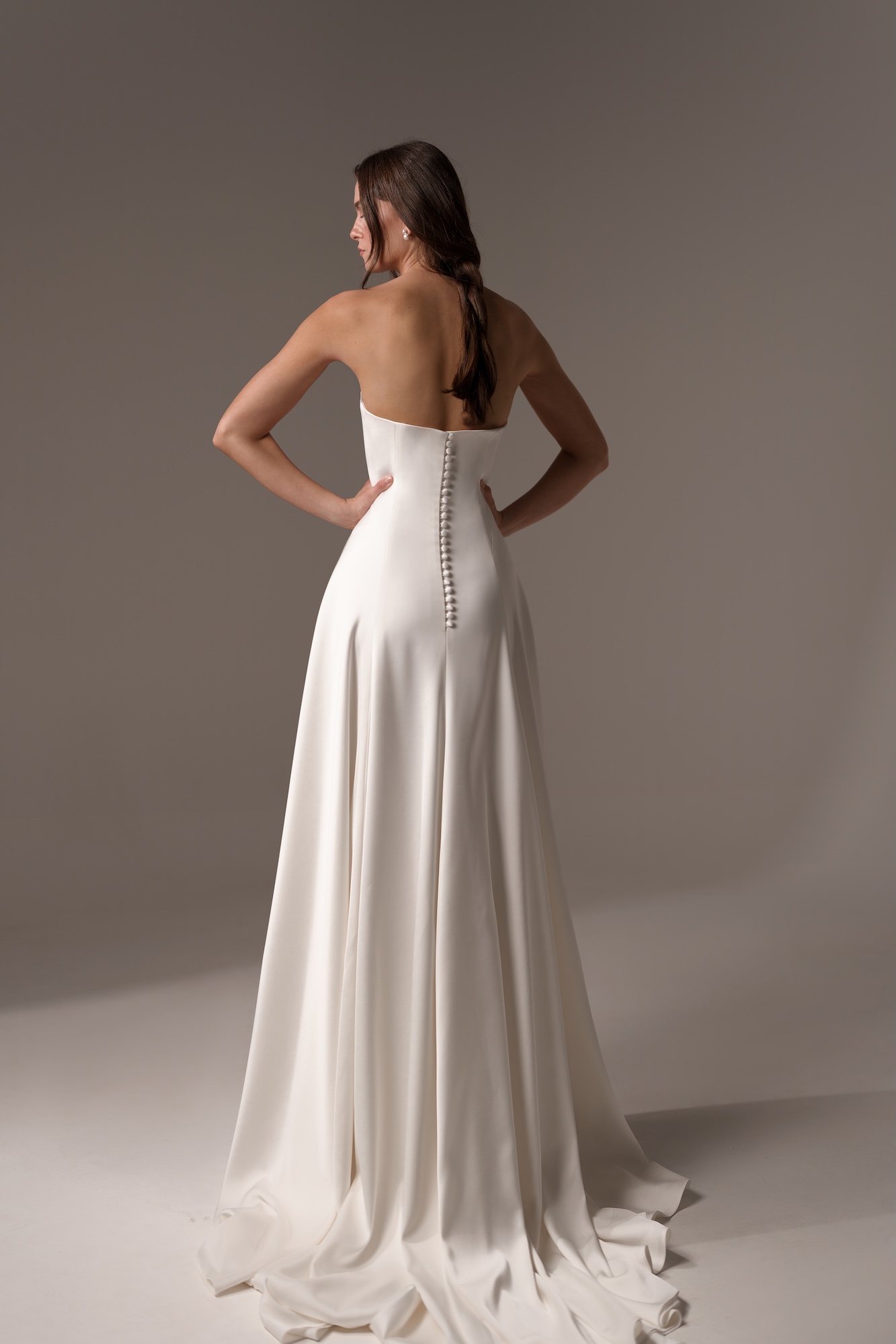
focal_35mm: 50
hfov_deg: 27.0
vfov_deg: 39.6
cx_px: 448
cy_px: 672
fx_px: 1867
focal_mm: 50
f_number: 1.2
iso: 50
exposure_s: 1/400
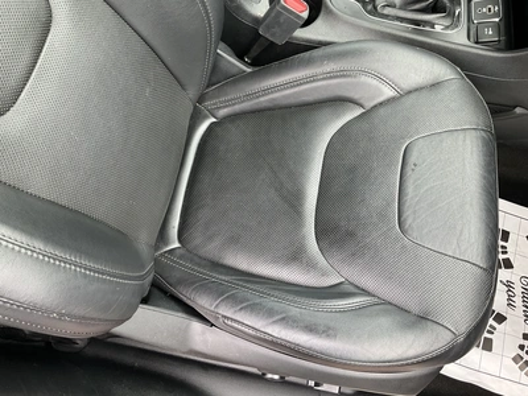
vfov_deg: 48.2
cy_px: 198
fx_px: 442
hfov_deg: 61.7
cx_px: 264
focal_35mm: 29
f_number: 1.8
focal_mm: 3
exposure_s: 1/97
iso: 64
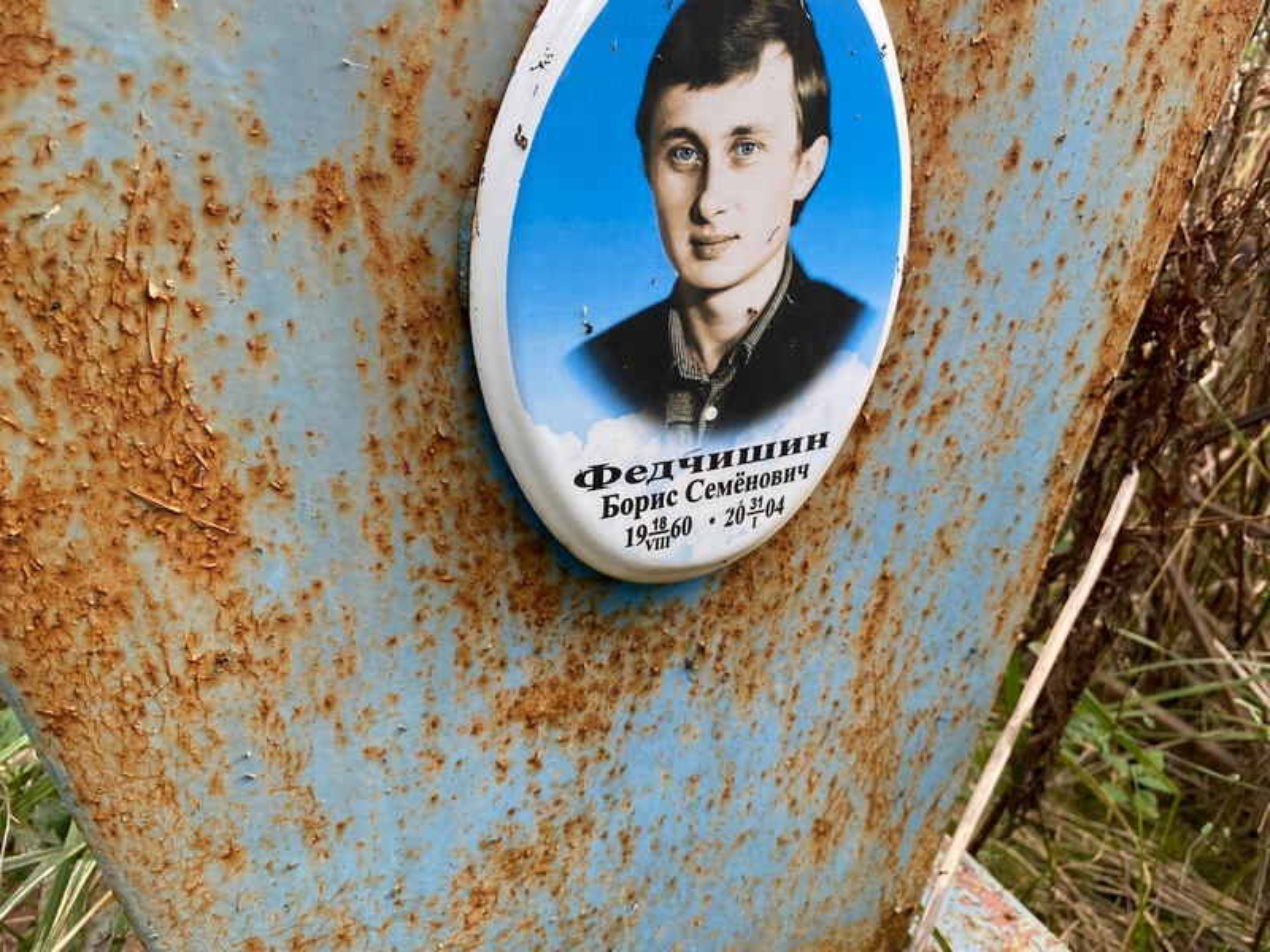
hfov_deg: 67.3
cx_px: 635
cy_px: 476
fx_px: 954
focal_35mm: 26
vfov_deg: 53.1
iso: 32
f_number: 1.8
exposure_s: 1/282
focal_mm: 4.25
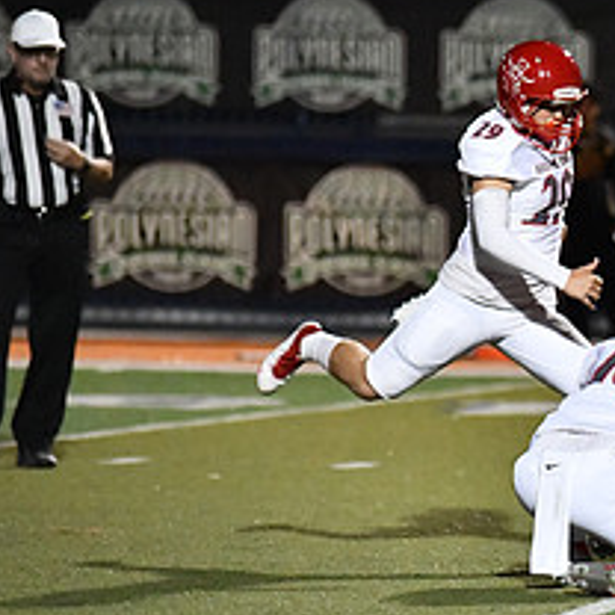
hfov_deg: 3.7
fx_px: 9528
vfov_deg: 3.7
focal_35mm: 474
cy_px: 342
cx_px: 733
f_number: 2.8
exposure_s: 1/3200
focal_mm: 200
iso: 11400
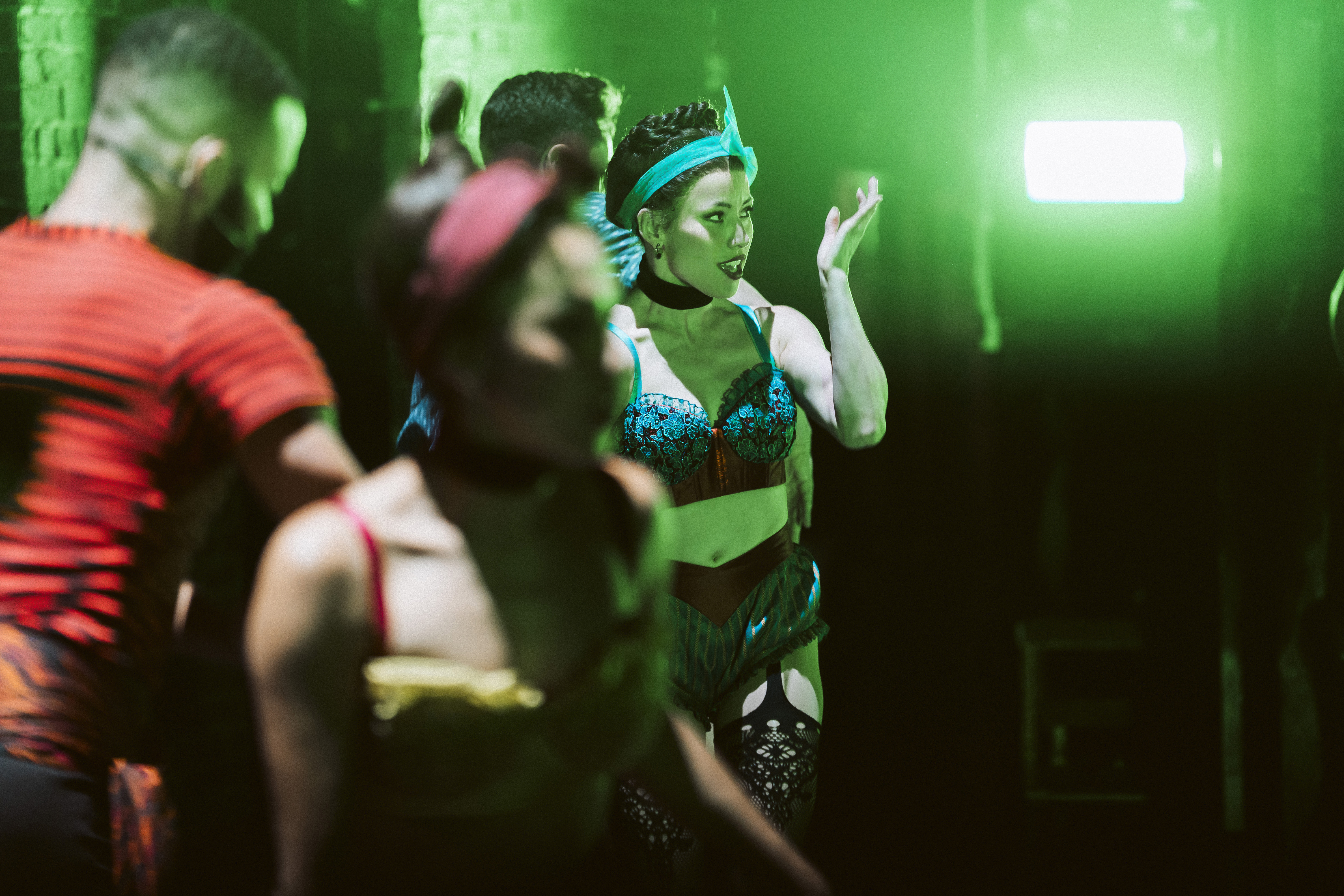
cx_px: 672
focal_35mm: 142
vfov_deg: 9.7
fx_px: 5301
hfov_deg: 14.4
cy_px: 448
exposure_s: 1/400
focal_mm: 142
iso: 1600
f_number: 2.8
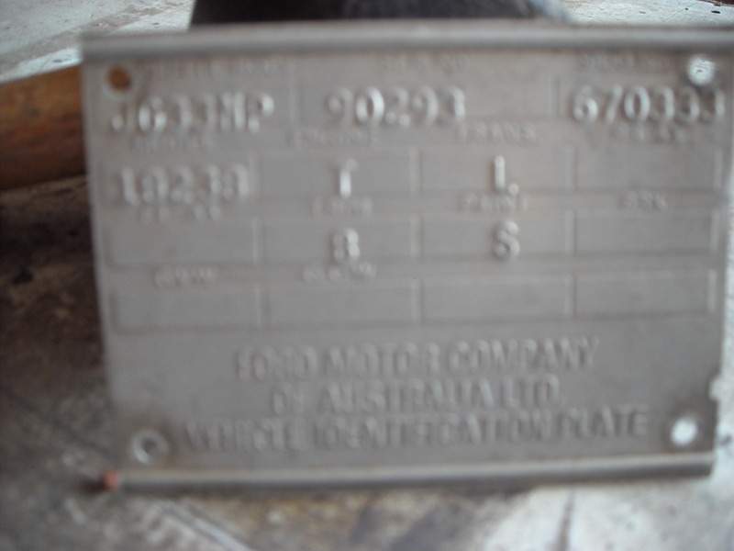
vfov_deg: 40.7
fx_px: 742
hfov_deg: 52.6
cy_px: 276
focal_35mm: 35
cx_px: 367
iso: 183
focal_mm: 5.7
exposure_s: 1/60
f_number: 2.8
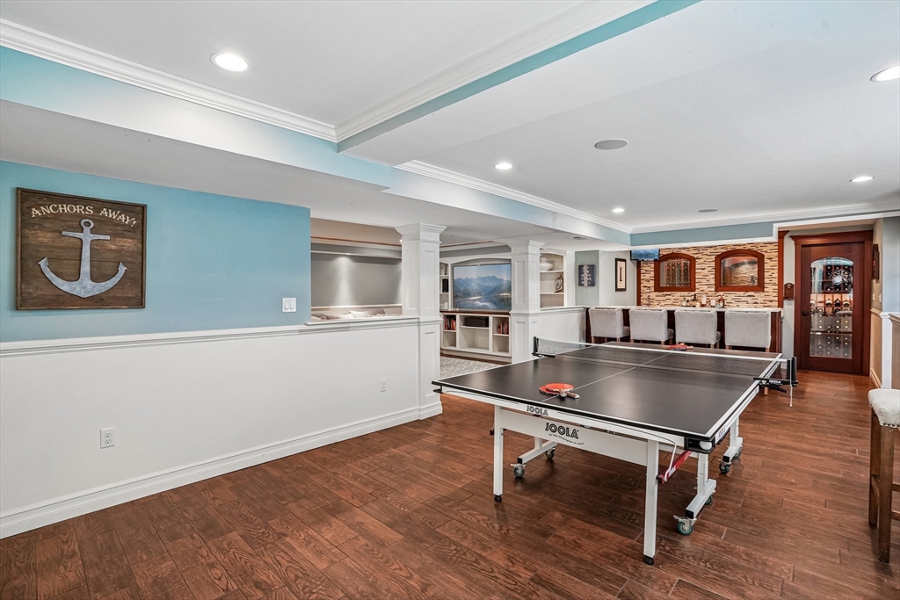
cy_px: 300
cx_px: 450
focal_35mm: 16
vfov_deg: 73.8
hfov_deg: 96.7
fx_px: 400
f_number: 8
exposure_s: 1/30
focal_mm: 16
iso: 1600
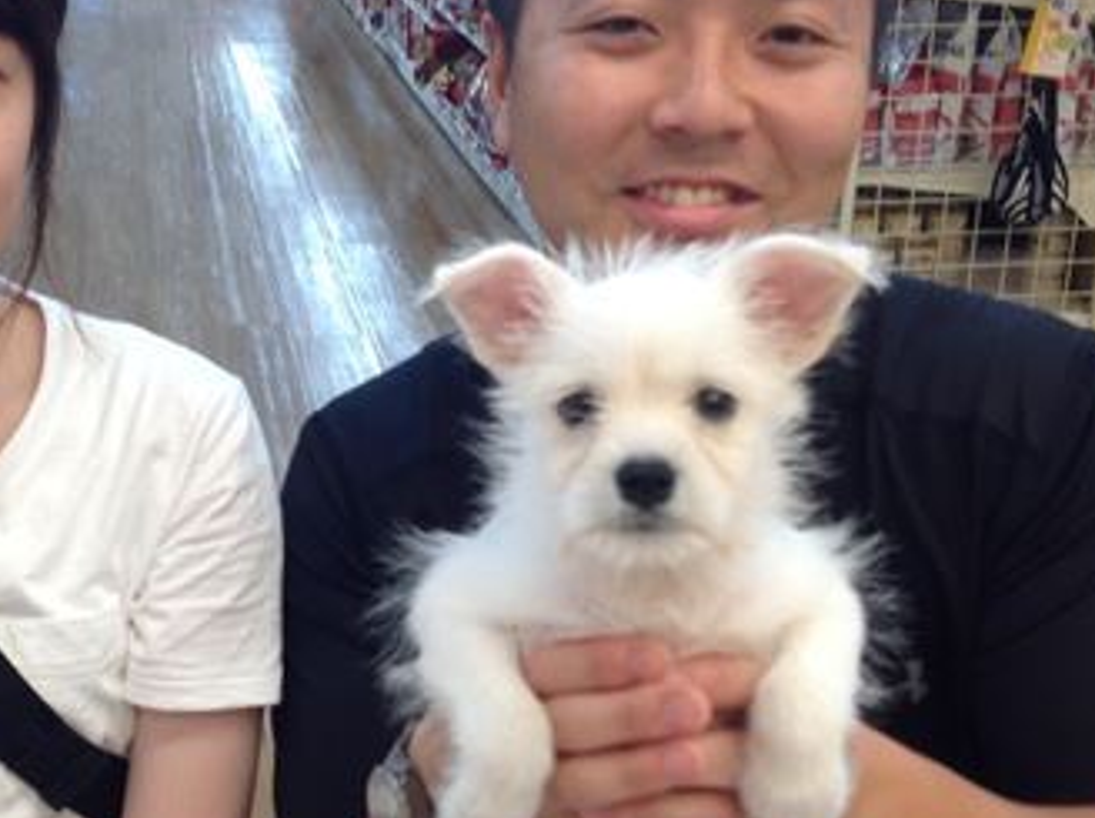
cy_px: 491
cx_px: 331
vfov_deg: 22.8
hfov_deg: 30.0
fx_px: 2022
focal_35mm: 64
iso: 50
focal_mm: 4.28
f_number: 2.4
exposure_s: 1/40
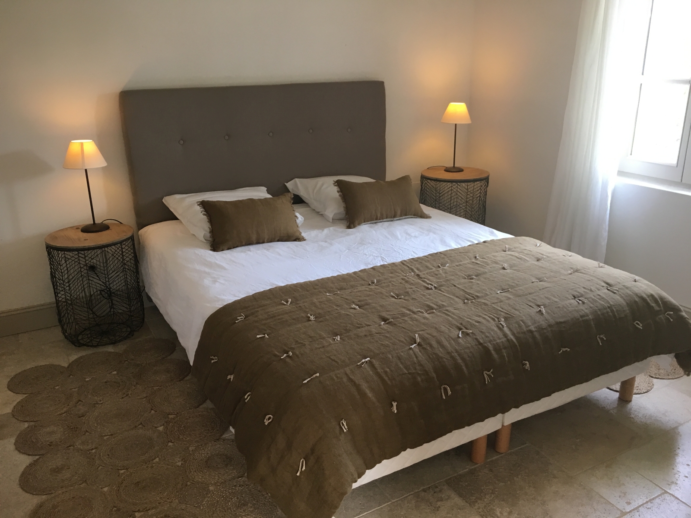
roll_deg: -0.5
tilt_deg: -19.1
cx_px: 346
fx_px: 579
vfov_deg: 48.2
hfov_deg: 61.7
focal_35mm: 29
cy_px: 259
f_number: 2.2
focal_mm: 4.15
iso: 50
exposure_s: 1/33
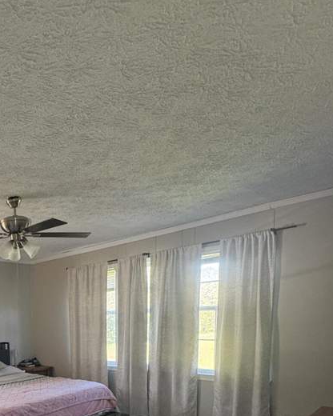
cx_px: 24
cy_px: 360
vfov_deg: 55.5
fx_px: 345
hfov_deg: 45.8
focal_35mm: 28
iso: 400
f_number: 2.2
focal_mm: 2.22
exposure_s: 1/60
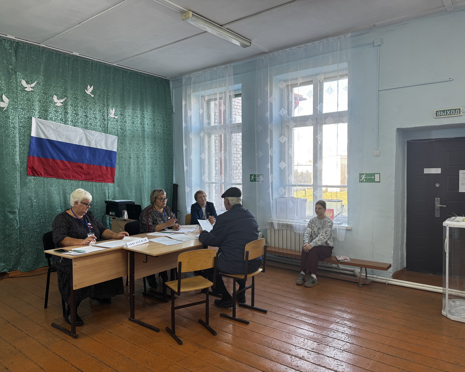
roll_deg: +1.0
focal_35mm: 25
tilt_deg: -3.0
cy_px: 186
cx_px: 241
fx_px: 344
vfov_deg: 56.8
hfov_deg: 68.1
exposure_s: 1/100
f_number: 1.78
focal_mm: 6.76
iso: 100
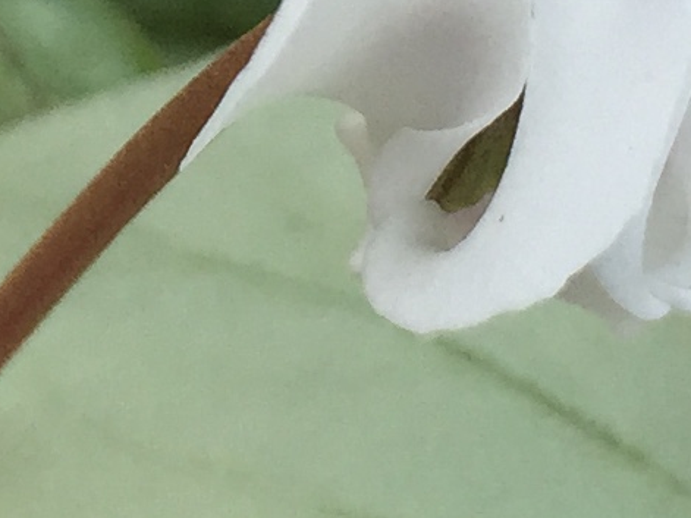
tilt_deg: -43.3
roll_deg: -5.3
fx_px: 4011
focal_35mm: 201
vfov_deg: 7.1
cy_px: -537
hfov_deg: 9.8
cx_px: 224
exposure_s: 1/100
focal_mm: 4.15
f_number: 2.2
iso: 50
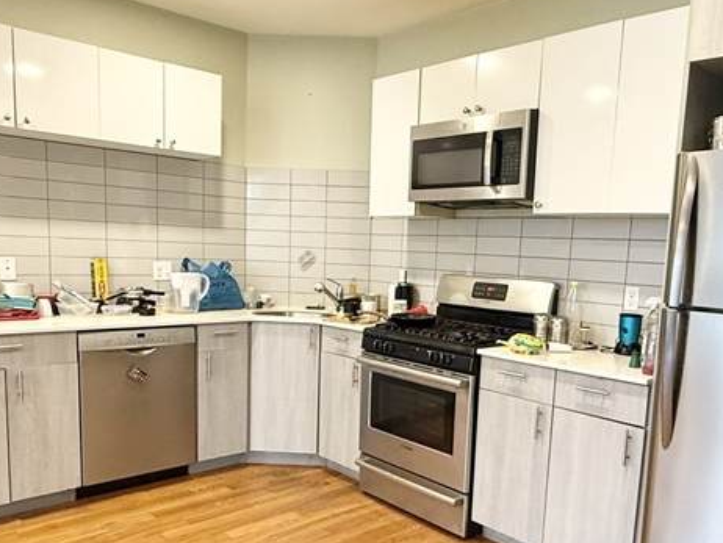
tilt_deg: -6.3
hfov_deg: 58.2
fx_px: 648
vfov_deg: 45.2
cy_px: 333
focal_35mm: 31
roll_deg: -1.6
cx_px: 402
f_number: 2.2
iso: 320
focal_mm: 2.22
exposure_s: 1/60
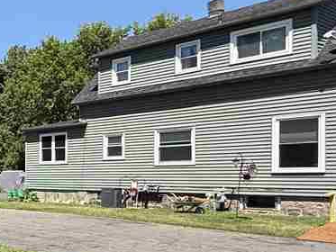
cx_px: -122
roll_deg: -0.6
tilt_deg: -0.2
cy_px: 179
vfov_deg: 29.9
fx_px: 466
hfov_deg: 29.9
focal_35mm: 48
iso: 50
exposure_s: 1/1167
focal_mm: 2.22
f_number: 2.2
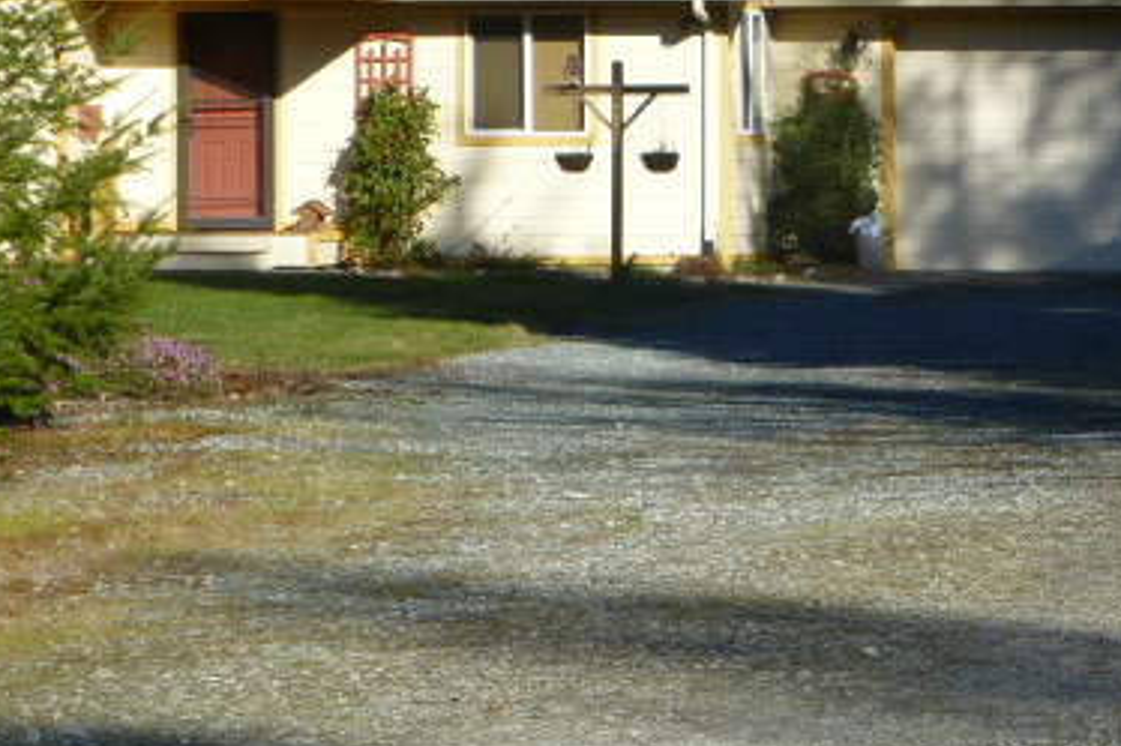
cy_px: 45
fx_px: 6038
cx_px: 776
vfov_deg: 7.1
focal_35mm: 194
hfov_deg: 10.6
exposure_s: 1/400
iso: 100
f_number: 5.3
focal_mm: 19.4
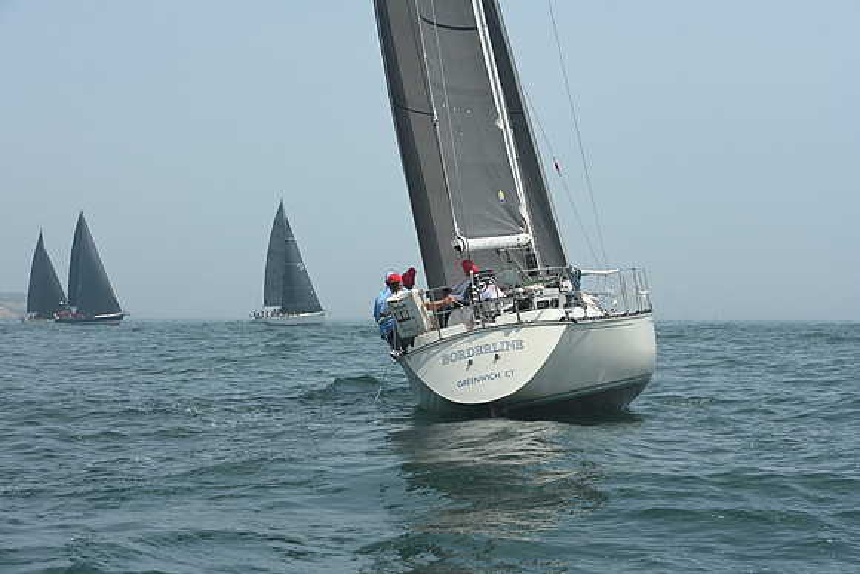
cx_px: 430
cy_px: 287
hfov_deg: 24.8
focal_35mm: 82
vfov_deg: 16.7
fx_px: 1959
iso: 320
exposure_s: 1/1250
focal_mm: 82
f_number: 7.1
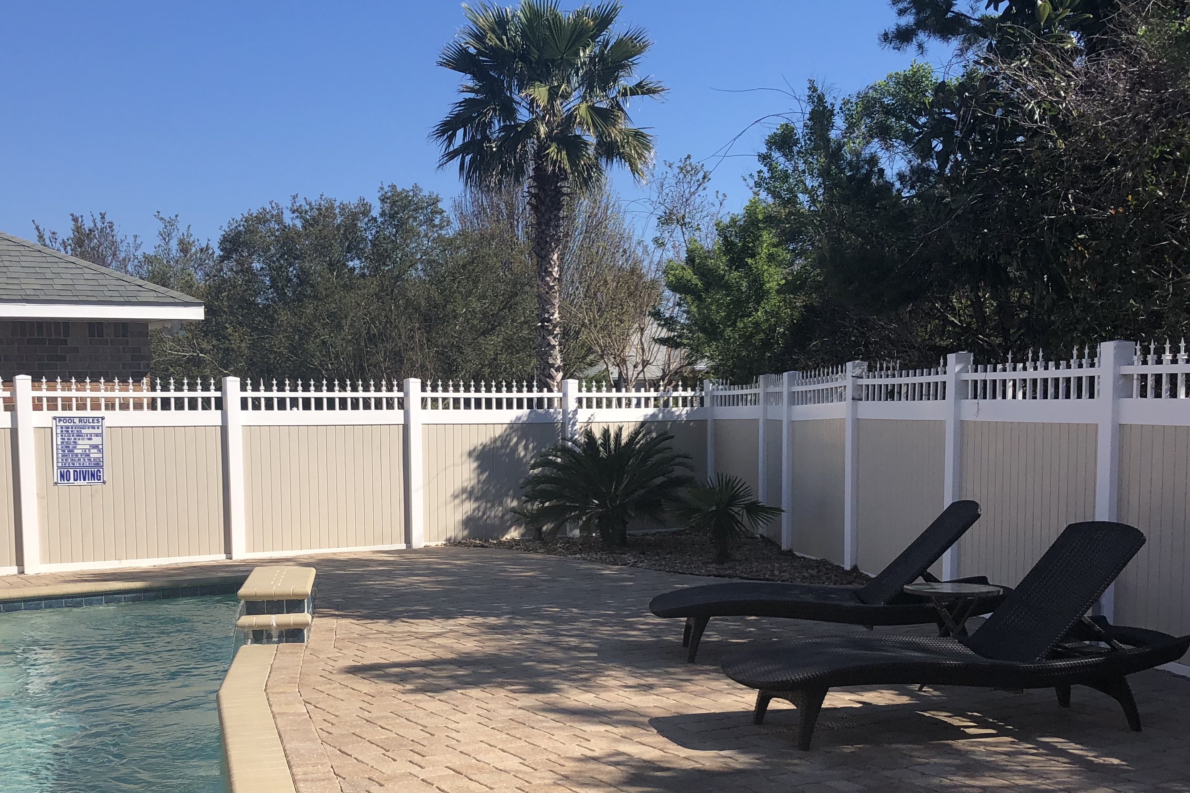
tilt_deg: -4.8
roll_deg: +0.3
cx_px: 500
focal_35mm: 44
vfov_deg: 30.2
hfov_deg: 44.4
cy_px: 546
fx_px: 1454
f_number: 1.8
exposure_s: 1/2404
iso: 20
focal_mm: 4
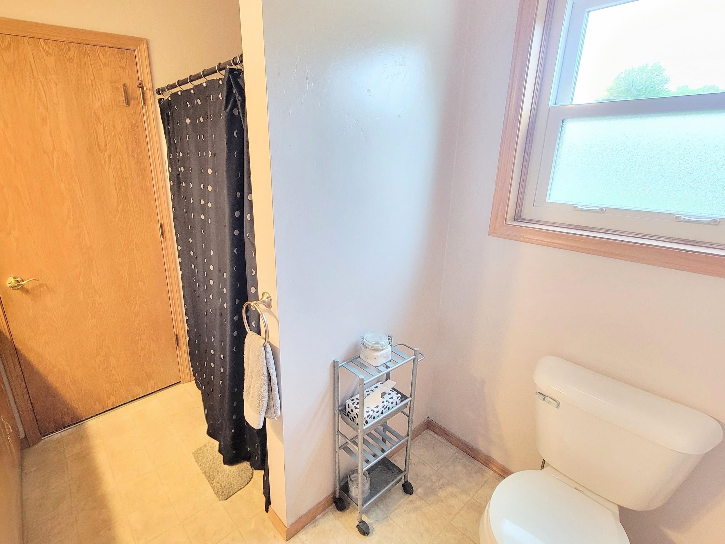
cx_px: 303
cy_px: 255
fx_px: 335
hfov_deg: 93.7
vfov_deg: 78.0
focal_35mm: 16
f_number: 2.2
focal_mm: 2.2
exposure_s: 1/40
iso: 320
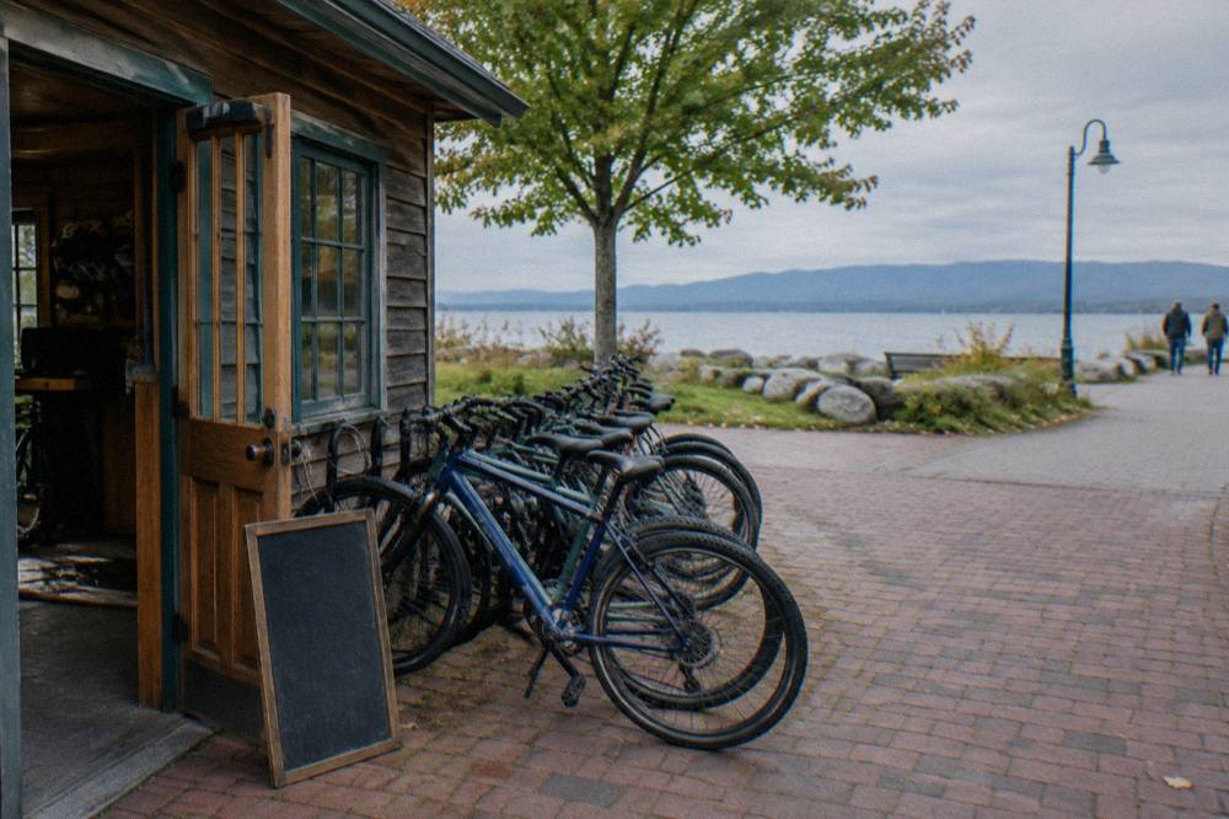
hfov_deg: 48.5
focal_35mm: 40
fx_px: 1365
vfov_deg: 33.4
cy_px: 410
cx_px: 614
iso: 200
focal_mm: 40
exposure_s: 1/250
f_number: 7.1
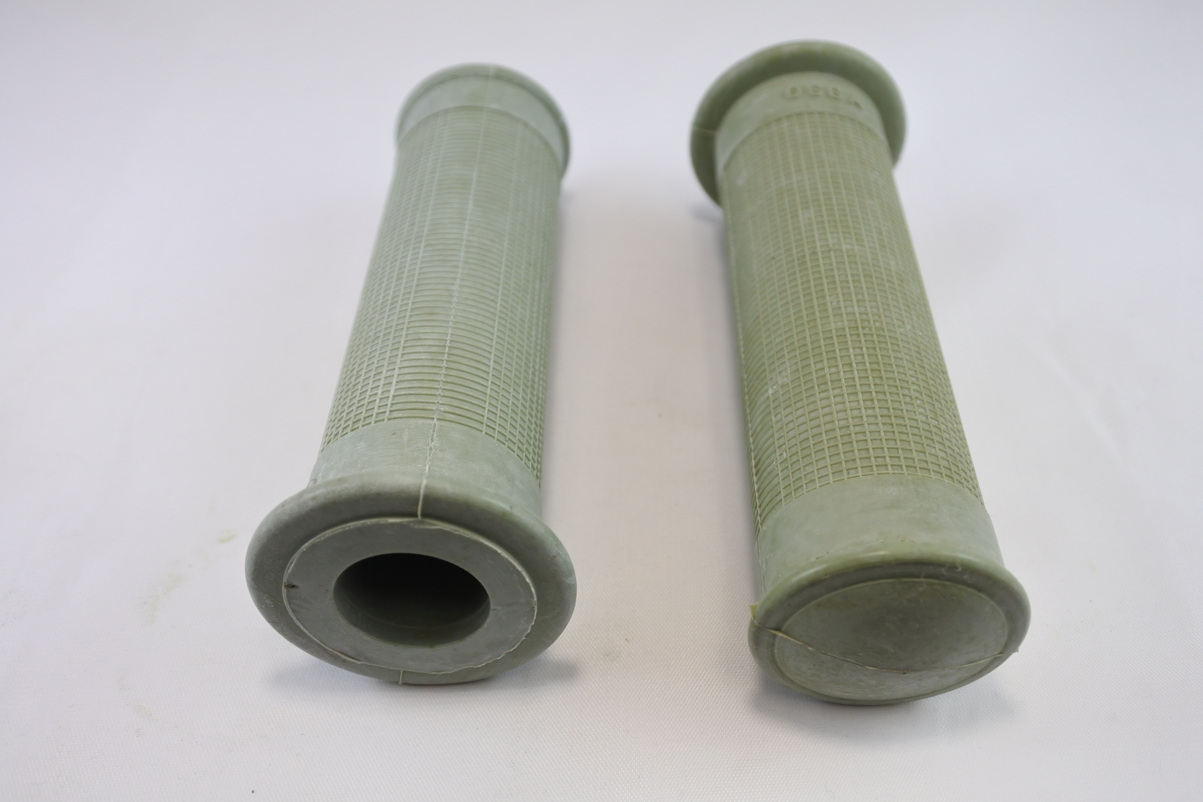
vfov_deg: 40.0
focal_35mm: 33
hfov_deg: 57.2
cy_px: 401
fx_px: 1103
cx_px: 602
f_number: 3.8
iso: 400
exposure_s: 1/200
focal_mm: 12.3
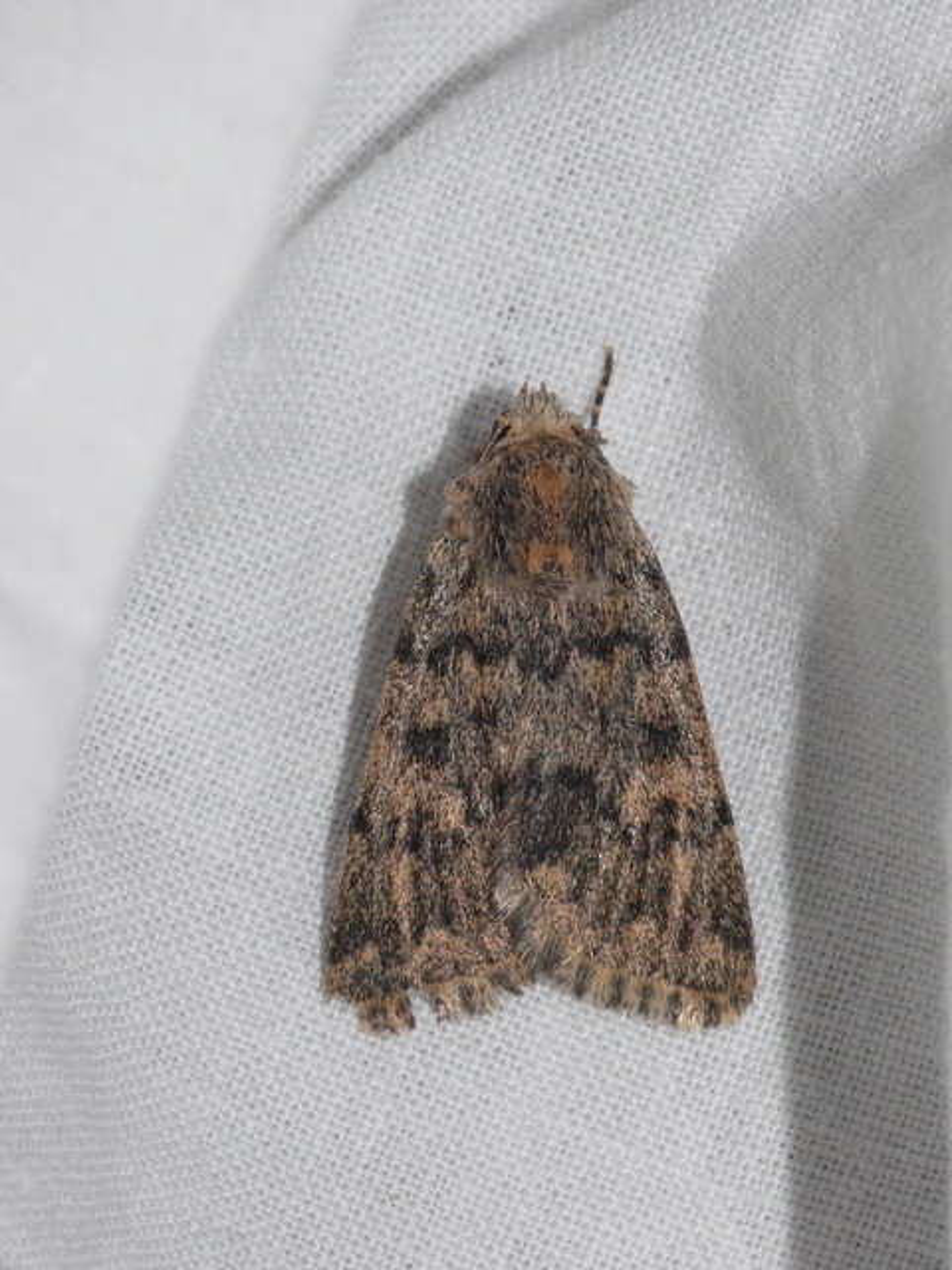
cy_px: 635
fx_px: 7370
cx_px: 476
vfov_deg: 9.8
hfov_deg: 7.4
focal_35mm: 201
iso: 200
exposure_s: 1/640
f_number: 11
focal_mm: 42.6
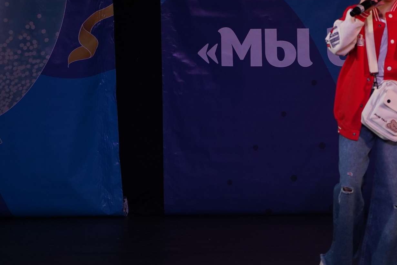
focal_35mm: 323
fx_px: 3562
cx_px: 346
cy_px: 77
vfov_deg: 4.3
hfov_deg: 6.4
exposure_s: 1/400
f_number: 5.6
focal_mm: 155
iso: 1600
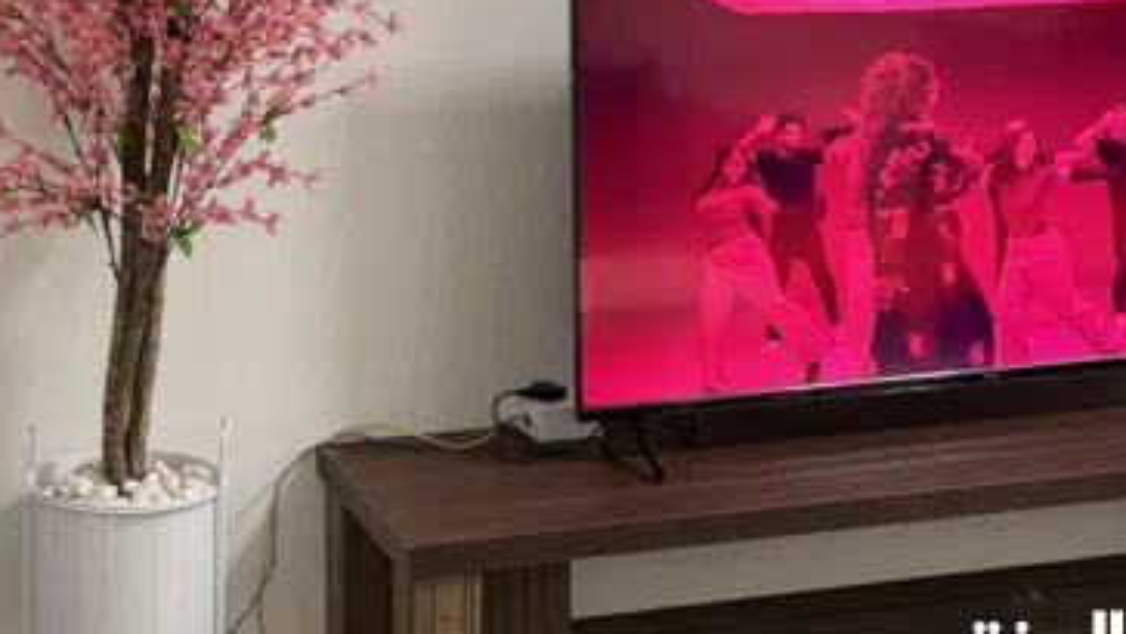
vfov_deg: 25.7
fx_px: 1374
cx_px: 415
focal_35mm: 46
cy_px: 164
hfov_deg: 44.2
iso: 160
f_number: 1.78
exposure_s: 1/50
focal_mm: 6.76
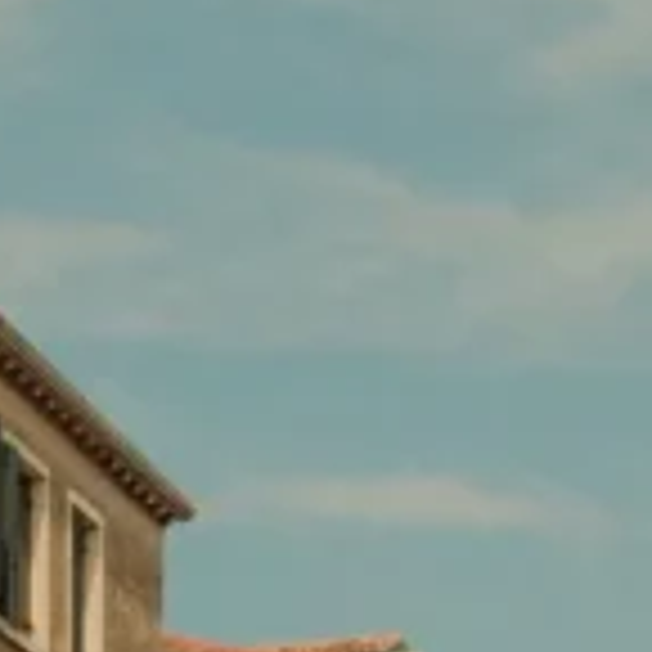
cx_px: 364
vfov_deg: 8.1
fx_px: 4475
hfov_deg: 8.3
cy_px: 1084
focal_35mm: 210
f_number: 16
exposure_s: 1/400
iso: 500
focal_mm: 23
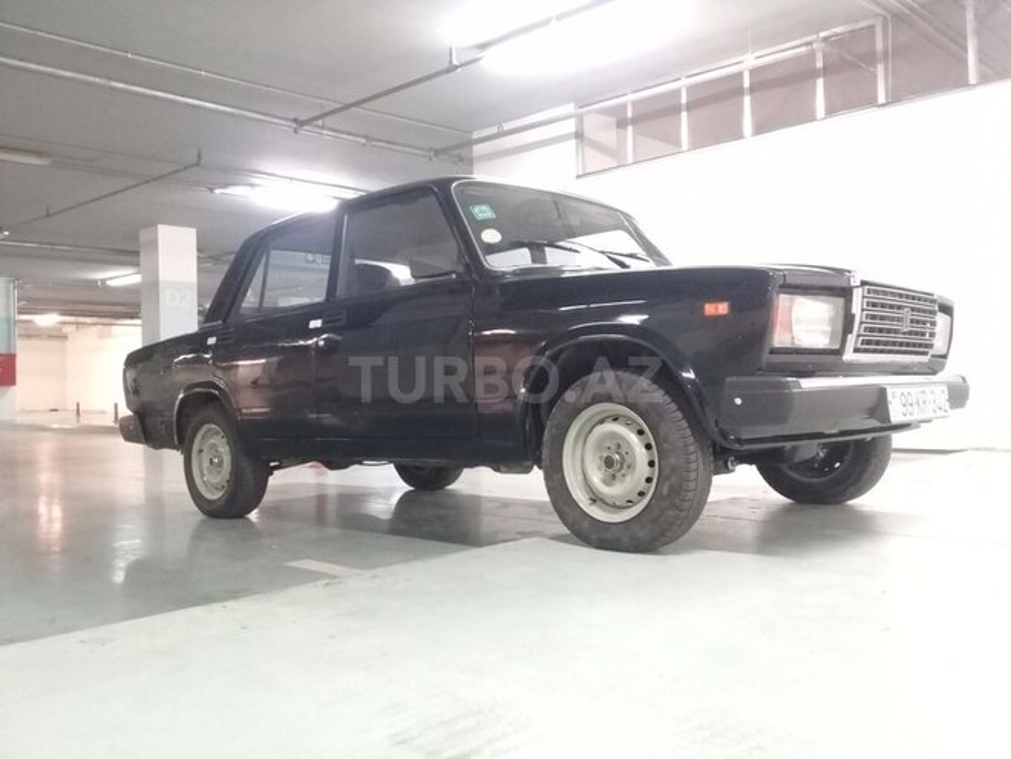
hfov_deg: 58.4
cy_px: 380
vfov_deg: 45.4
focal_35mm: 31
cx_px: 506
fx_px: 905
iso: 500
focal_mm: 3.3
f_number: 2.2
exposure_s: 1/17
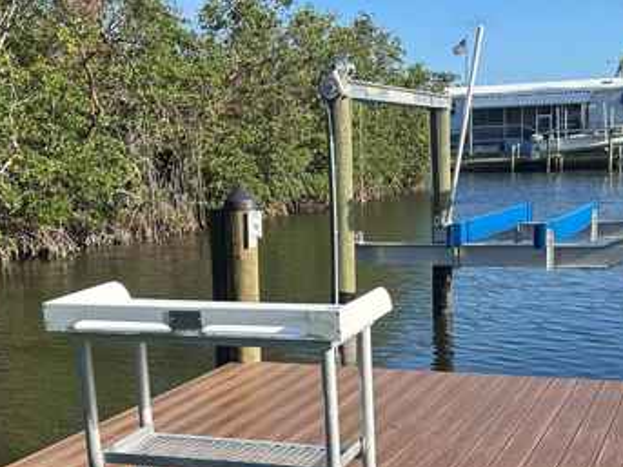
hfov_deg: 34.3
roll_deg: +2.2
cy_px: 340
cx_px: 358
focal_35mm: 56
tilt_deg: -11.0
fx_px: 1008
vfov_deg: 25.8
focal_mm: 6.86
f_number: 1.78
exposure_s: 1/2110
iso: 80
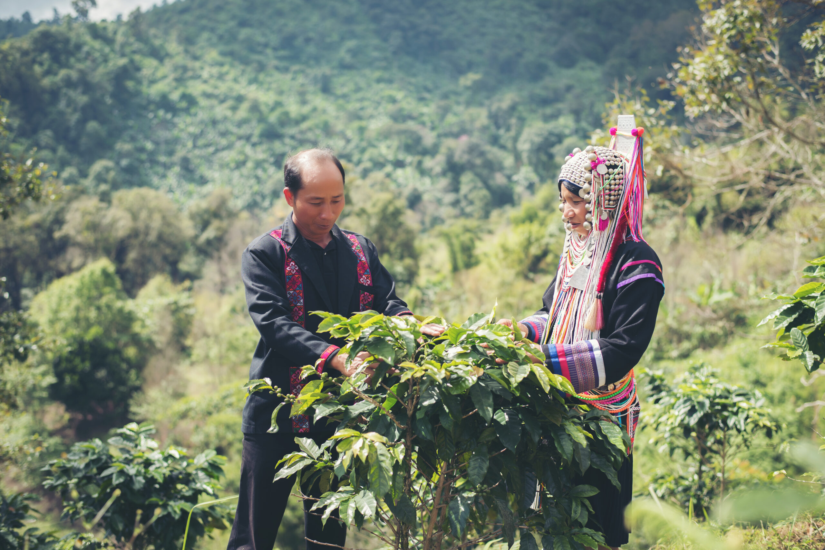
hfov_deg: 39.6
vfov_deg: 27.0
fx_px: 1146
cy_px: 275
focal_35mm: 50
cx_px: 412
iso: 100
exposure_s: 1/640
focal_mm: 50
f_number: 3.2
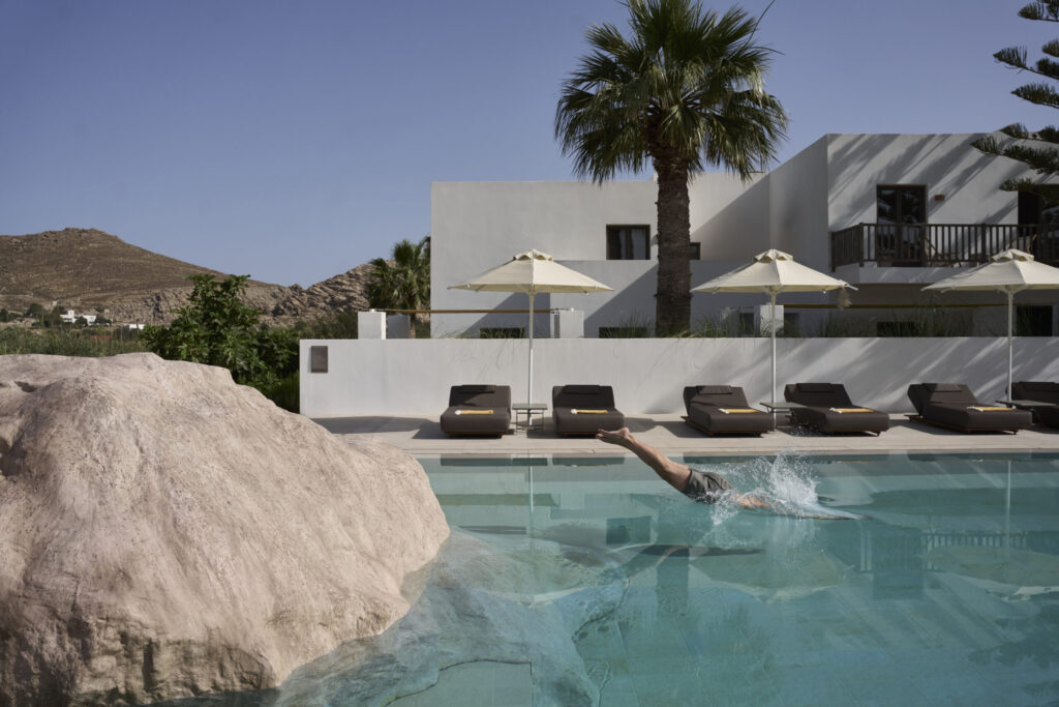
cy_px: 354
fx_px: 877
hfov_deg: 62.3
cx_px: 530
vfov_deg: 43.9
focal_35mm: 30
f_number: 5
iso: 250
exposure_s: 1/3200
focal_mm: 29.8
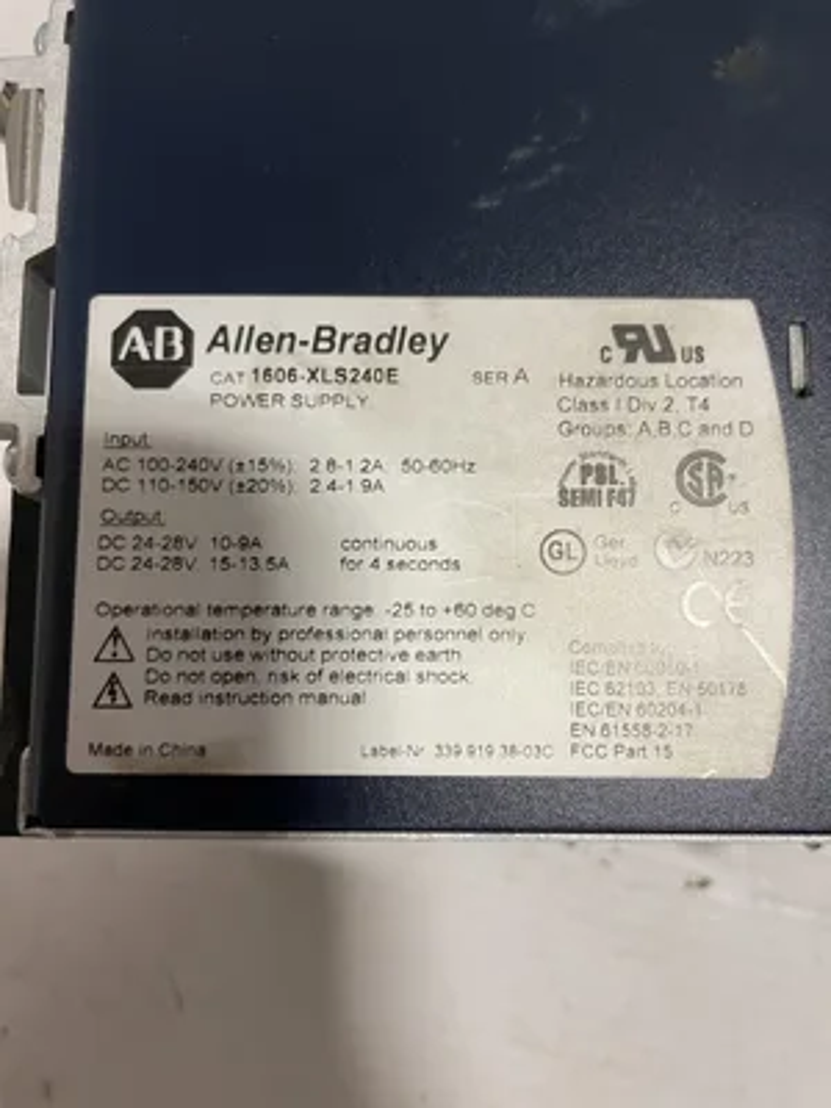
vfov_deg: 67.3
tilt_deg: -84.3
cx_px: 416
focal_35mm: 26
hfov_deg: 53.1
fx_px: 832
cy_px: 554
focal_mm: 4.2
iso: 125
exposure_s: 1/60
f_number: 1.6
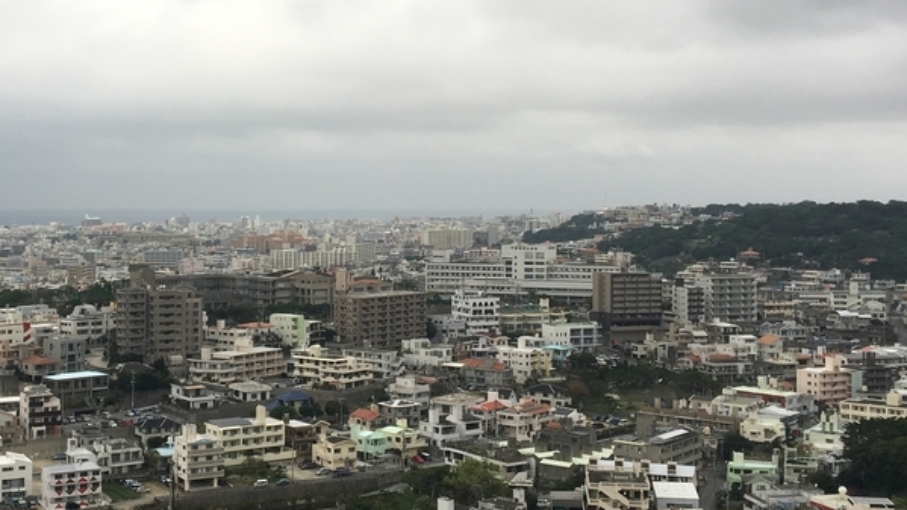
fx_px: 1299
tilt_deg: +0.3
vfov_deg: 22.2
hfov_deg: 38.3
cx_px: 339
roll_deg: +0.0
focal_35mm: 54
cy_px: 207
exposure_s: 1/143
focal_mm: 4.15
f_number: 2.2
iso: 25
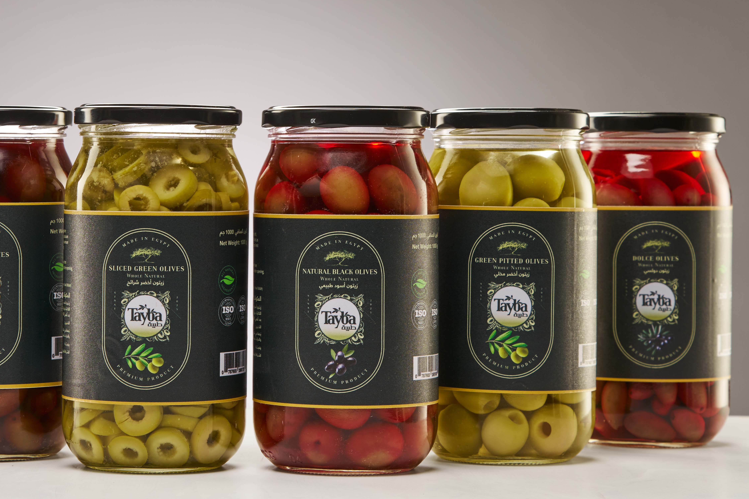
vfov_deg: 10.6
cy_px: 200
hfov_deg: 15.9
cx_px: 250
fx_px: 2684
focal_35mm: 129
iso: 100
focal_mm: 73
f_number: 10
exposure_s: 1/160
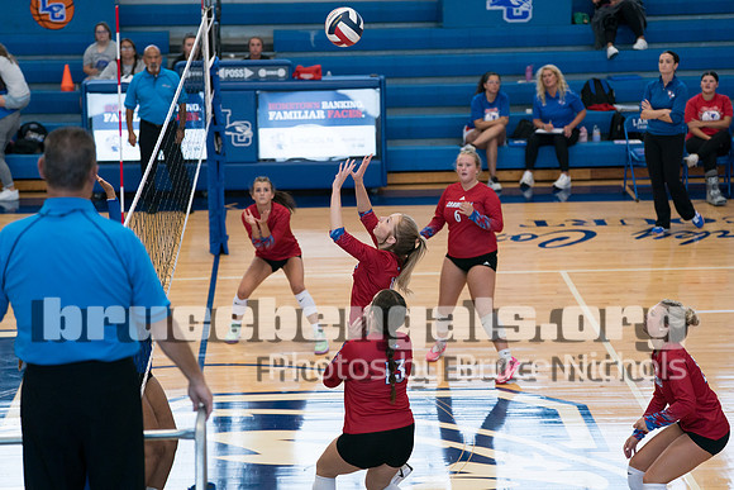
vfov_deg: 14.4
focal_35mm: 95
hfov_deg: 21.5
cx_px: 367
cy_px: 245
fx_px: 1937
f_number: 2.8
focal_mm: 95
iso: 2500
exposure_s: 1/1250
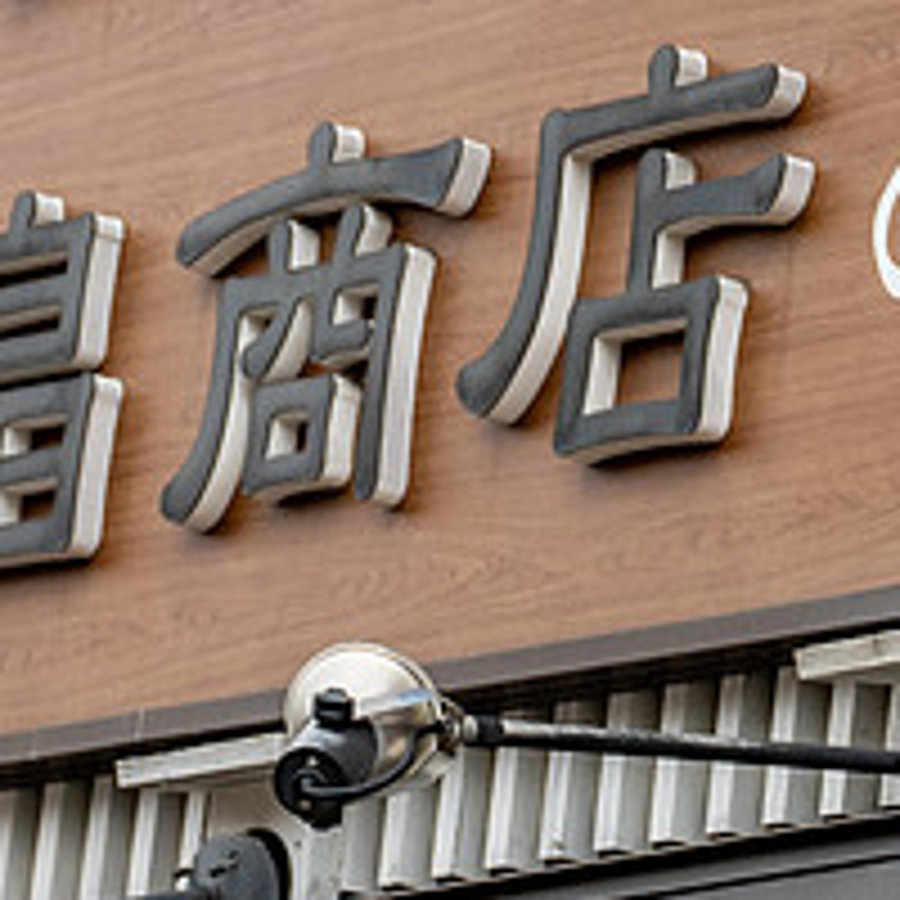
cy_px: -45
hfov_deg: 5.2
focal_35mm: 338
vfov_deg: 5.2
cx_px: 511
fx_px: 9942
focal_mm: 55
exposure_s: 1/400
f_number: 4
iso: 200
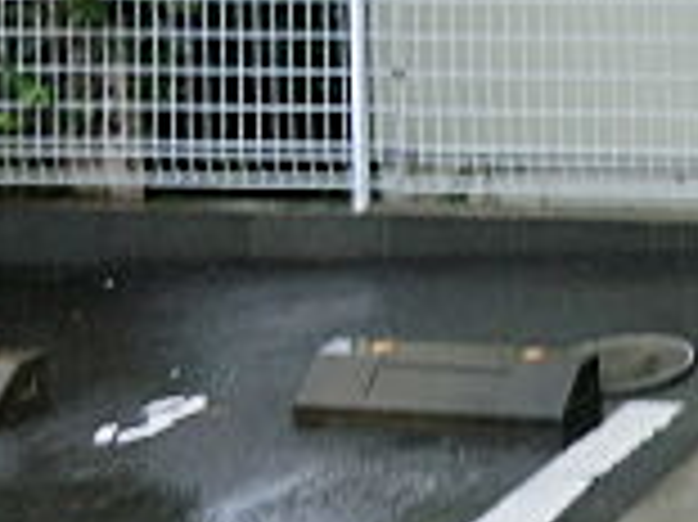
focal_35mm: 99
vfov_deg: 13.9
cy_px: -284
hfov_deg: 16.0
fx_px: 1995
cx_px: 1355
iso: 80
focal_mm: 4.3
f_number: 3.2
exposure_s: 1/60
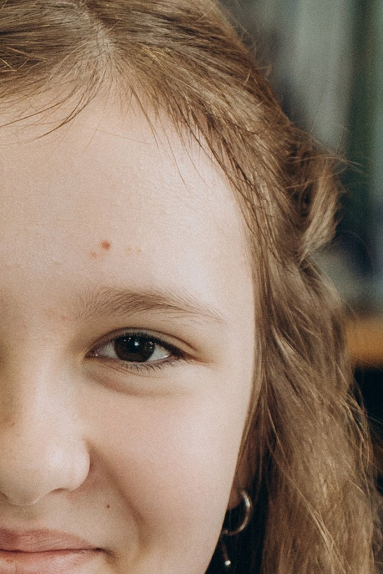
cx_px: -60
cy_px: 698
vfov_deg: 5.7
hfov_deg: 3.8
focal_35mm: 358
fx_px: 5710
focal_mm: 56
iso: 500
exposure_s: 1/250
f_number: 3.2
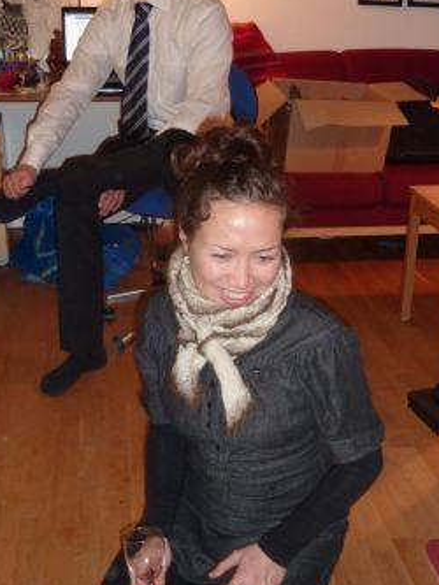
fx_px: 760
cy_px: 290
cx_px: 234
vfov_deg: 42.1
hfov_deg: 32.2
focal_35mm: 45
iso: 160
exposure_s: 1/8
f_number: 3.3
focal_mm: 4.1
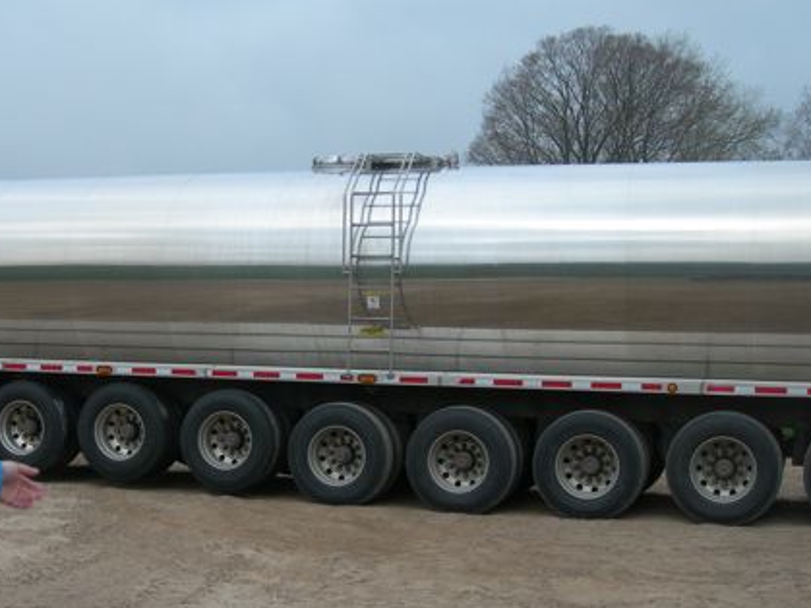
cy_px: 352
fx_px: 1358
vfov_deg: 25.2
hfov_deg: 32.7
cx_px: 219
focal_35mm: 58
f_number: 4.8
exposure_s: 1/576
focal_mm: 7.8
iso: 50
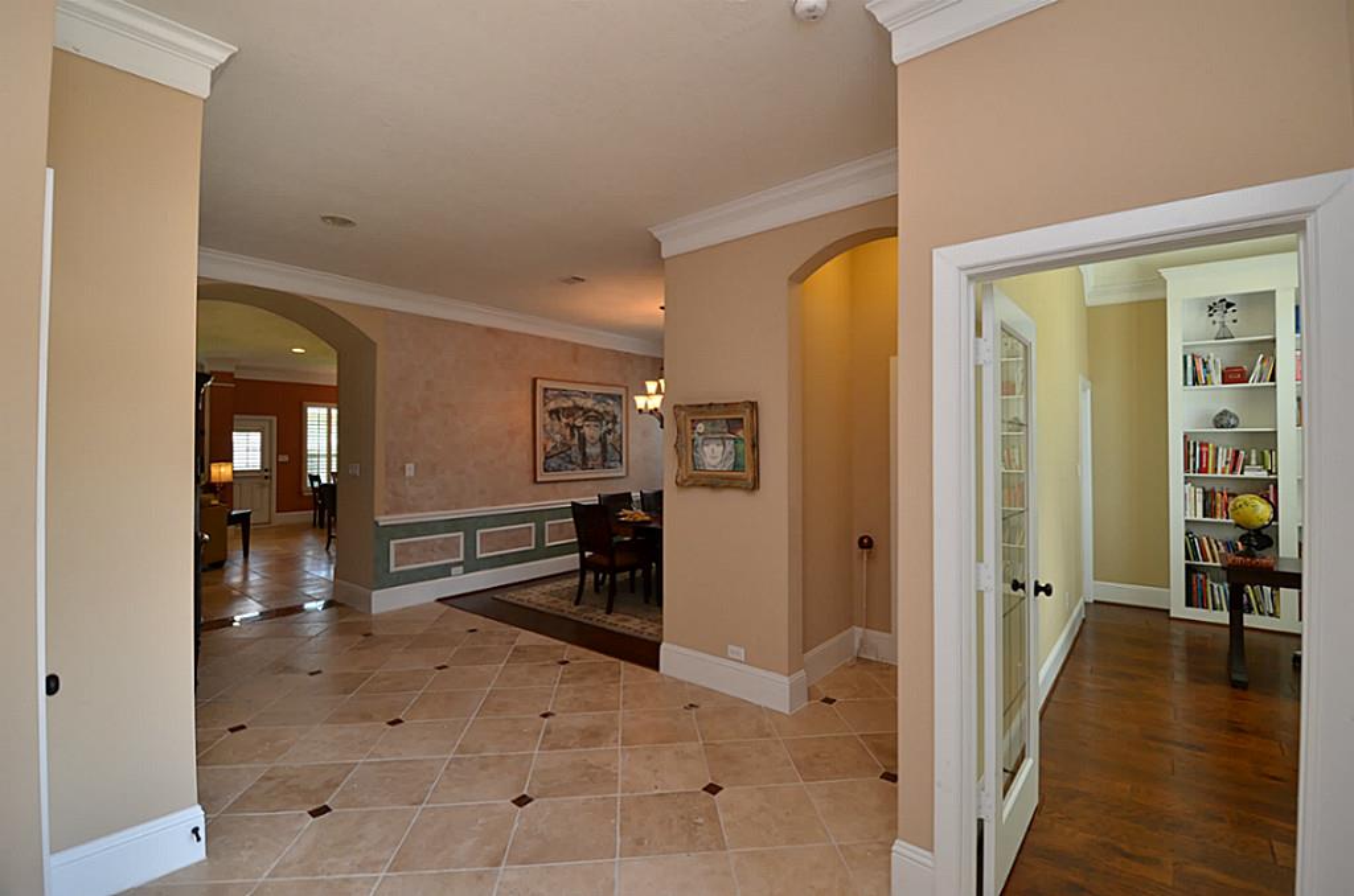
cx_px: 677
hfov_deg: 100.5
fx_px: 563
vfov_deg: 77.1
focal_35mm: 15
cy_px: 448
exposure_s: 1/60
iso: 360
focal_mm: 10
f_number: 5
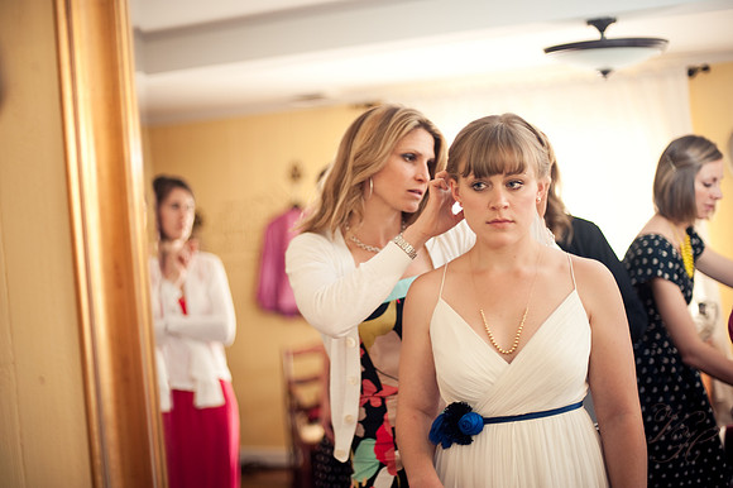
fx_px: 1017
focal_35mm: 50
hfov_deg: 39.6
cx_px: 366
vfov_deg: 27.0
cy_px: 244
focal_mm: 50
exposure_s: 1/100
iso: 200
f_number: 1.4
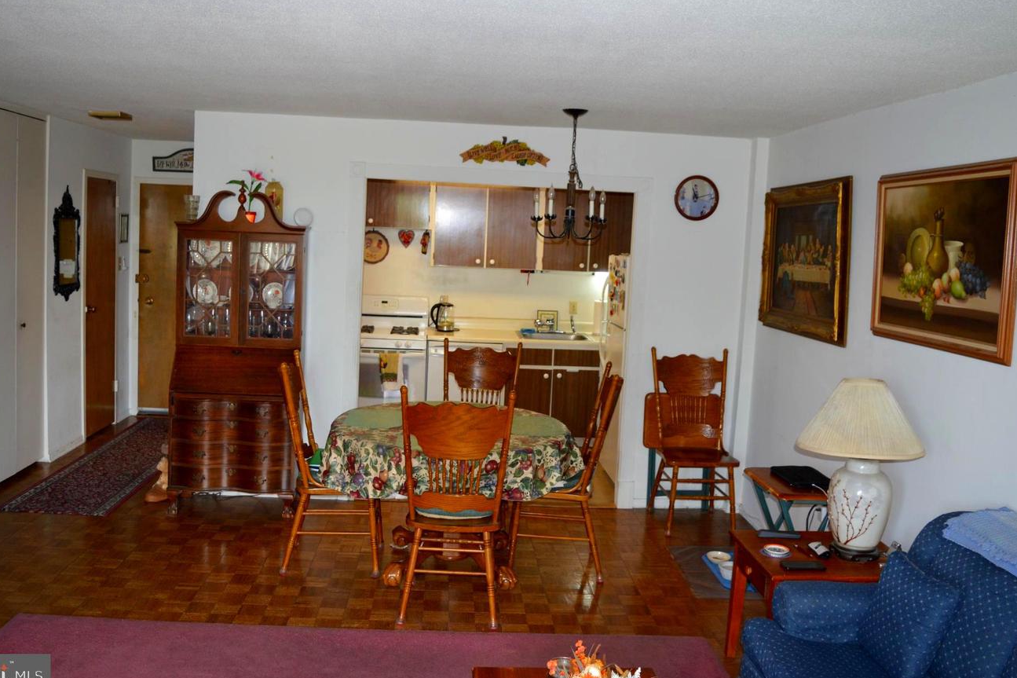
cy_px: 318
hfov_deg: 61.9
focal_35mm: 30
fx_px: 847
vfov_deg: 43.6
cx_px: 494
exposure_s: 1/60
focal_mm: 18
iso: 560
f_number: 3.5
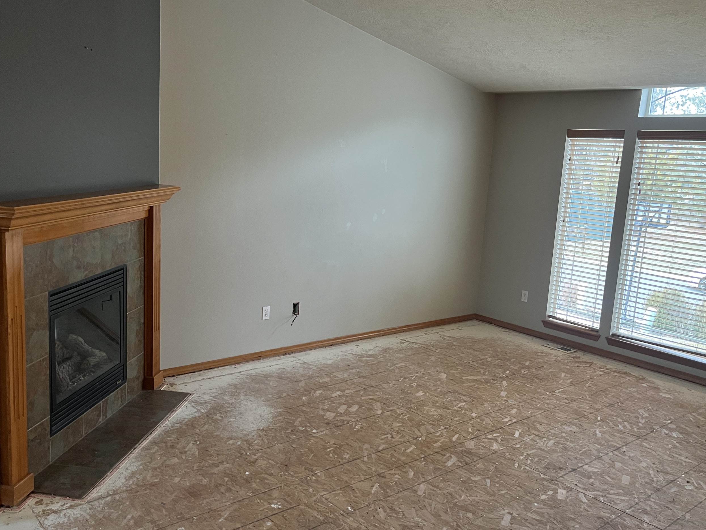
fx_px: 653
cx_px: 340
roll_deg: -3.1
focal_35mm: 32
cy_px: 263
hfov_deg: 56.8
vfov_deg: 44.2
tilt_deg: -10.3
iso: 200
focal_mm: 5.1
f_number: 1.6
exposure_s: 1/60
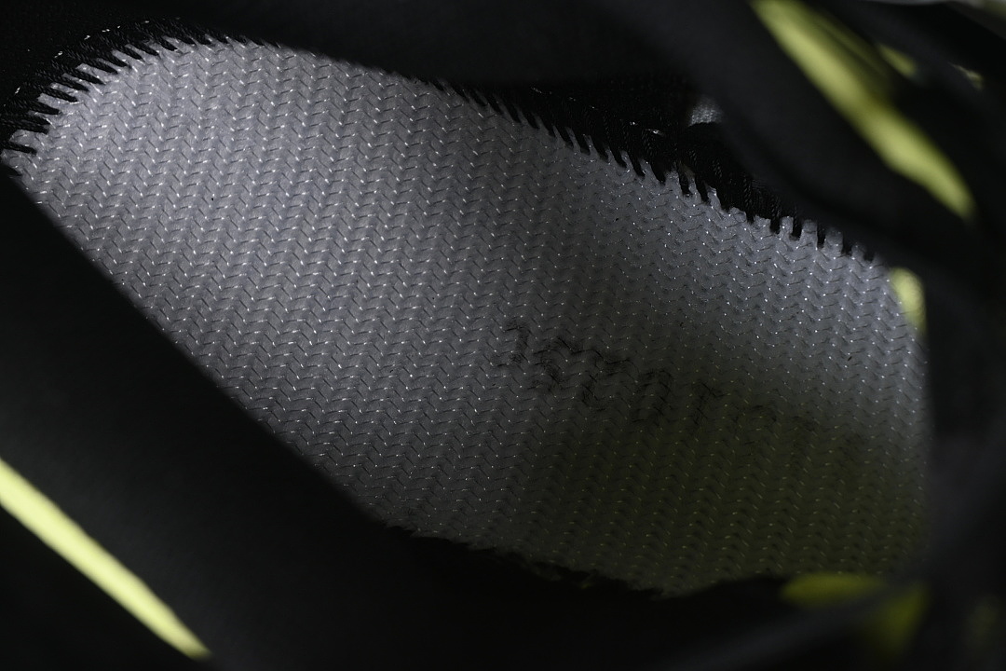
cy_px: 336
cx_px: 503
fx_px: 2096
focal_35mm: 75
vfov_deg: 18.2
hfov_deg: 27.0
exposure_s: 1/60
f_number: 6.3
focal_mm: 50
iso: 160
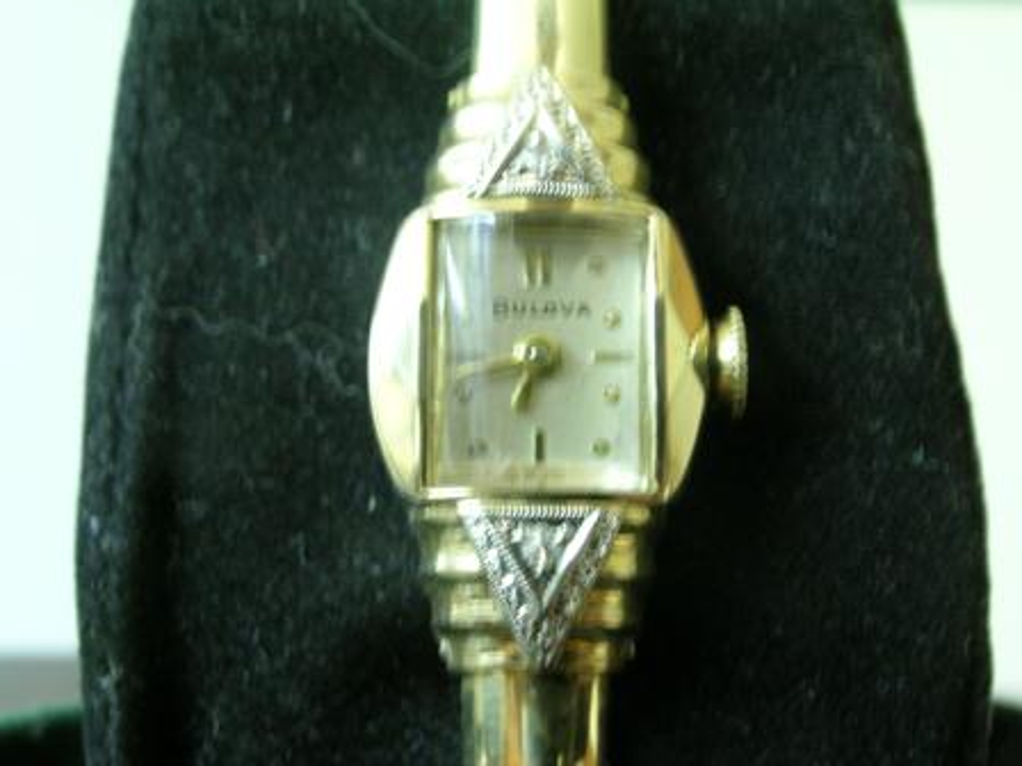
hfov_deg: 38.2
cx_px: 511
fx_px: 1476
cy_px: 383
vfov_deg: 29.1
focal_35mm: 50
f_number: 6.1
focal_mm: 10.3
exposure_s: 1/1.1
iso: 200
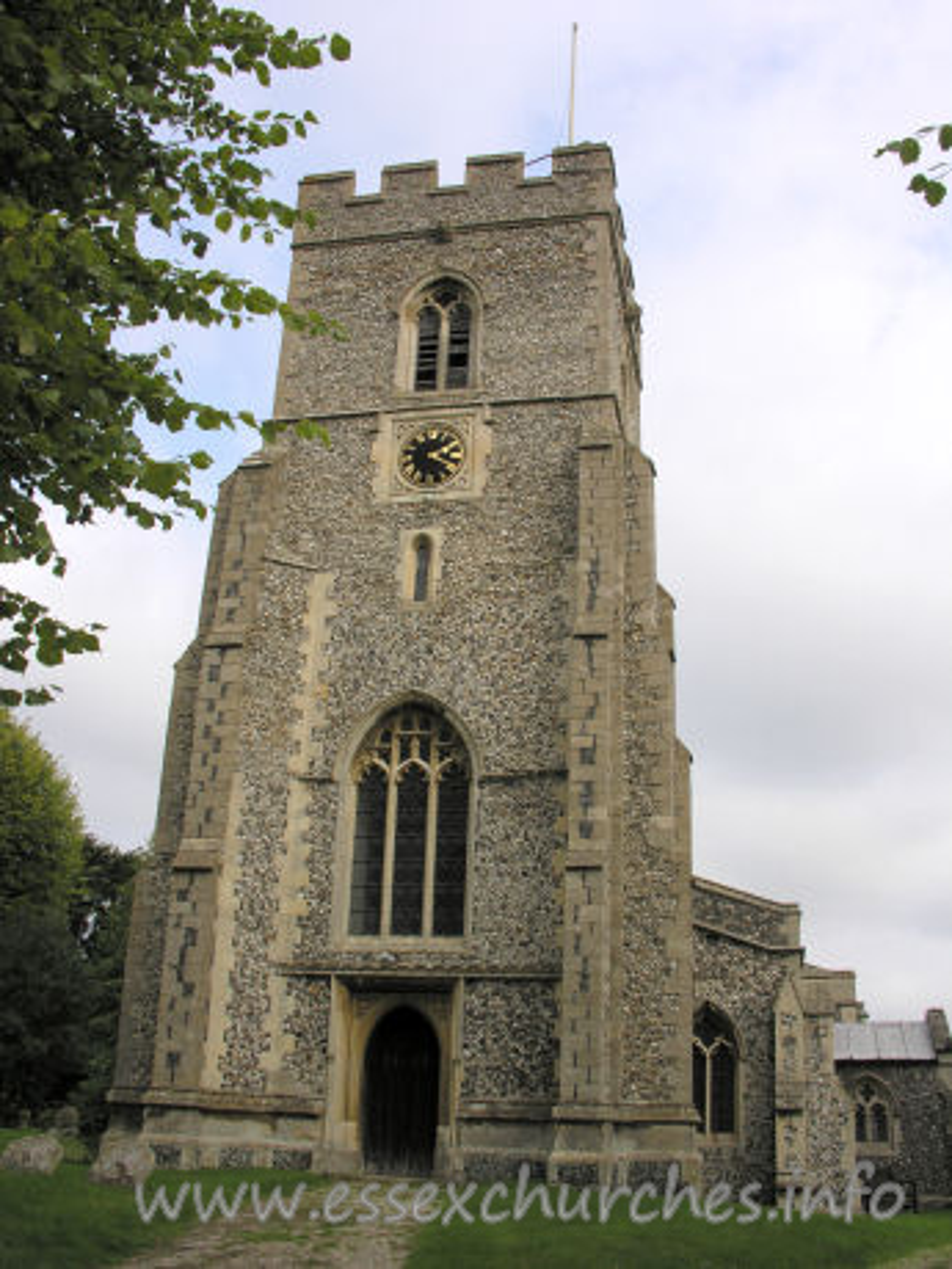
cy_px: 634
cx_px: 476
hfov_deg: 40.7
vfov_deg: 52.6
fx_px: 1283
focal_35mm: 35
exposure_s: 1/158
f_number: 5.6
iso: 50
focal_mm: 8.9
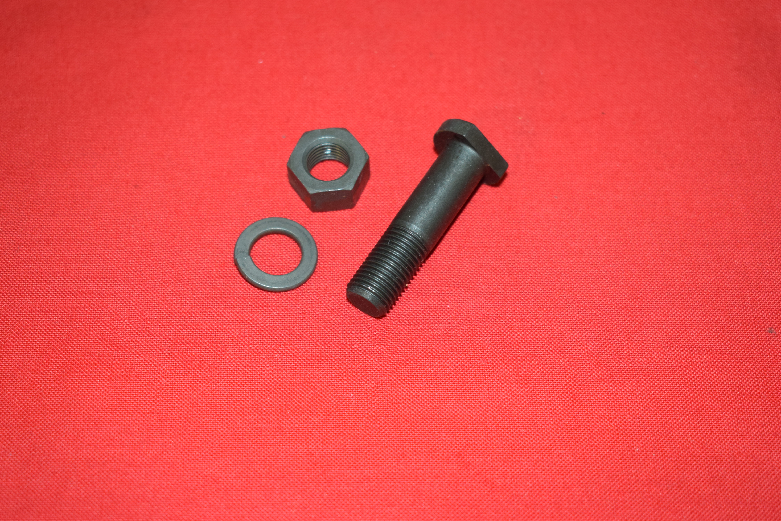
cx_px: 390
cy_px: 260
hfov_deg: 31.9
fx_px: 1367
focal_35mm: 63
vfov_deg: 21.6
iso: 1250
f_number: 5
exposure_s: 1/125
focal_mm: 42
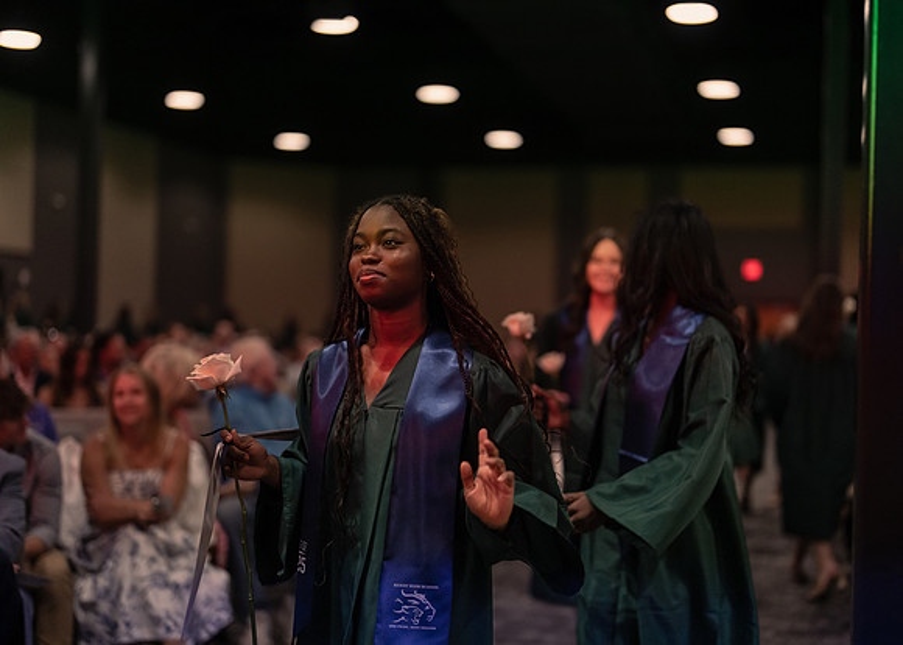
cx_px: 452
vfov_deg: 26.6
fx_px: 1361
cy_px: 322
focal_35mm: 53
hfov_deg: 36.7
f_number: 1.2
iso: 1250
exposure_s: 1/500
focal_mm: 50
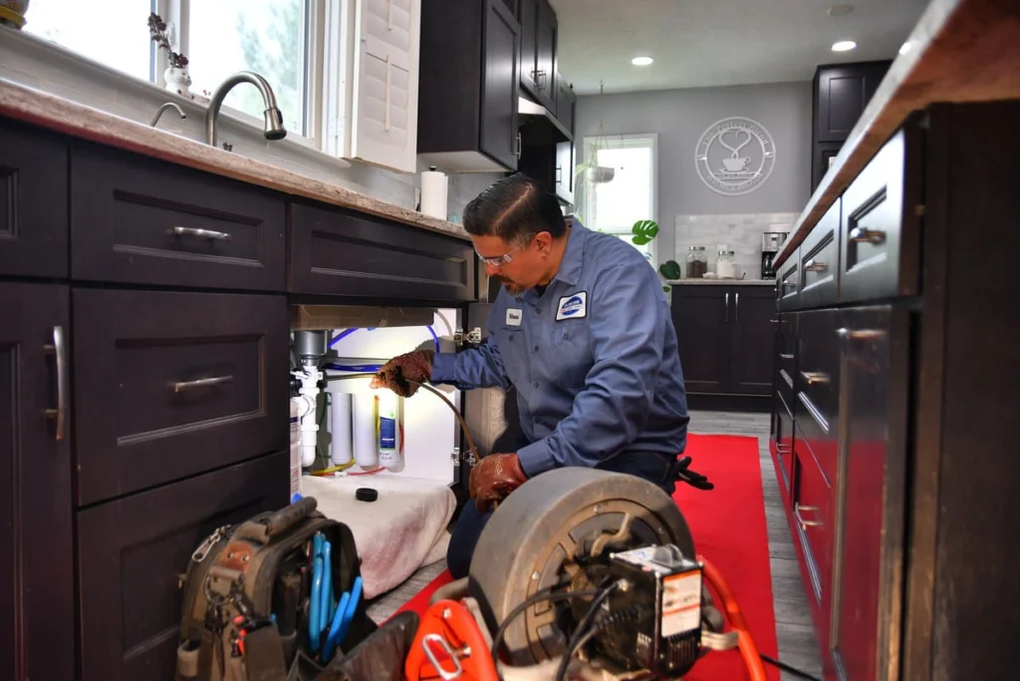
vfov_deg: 50.4
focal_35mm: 26
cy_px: 340
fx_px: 723
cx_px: 510
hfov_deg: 70.4
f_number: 2.8
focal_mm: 17
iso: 500
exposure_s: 1/400
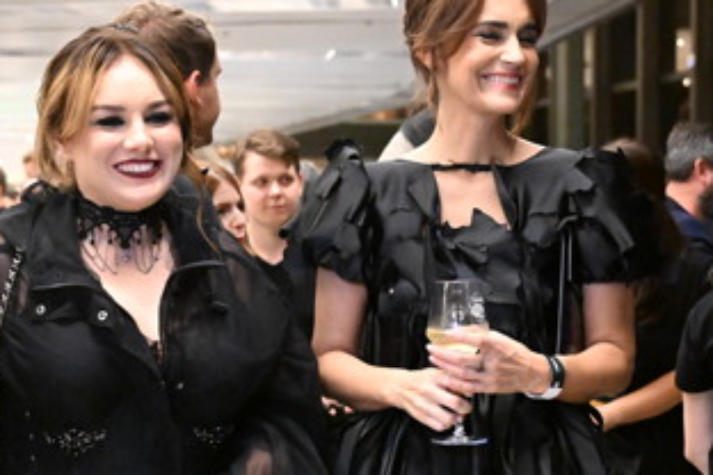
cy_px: 356
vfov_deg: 18.6
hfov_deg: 27.7
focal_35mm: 73
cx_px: 354
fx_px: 1446
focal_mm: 33
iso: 16000
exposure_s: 1/800
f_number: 2.8
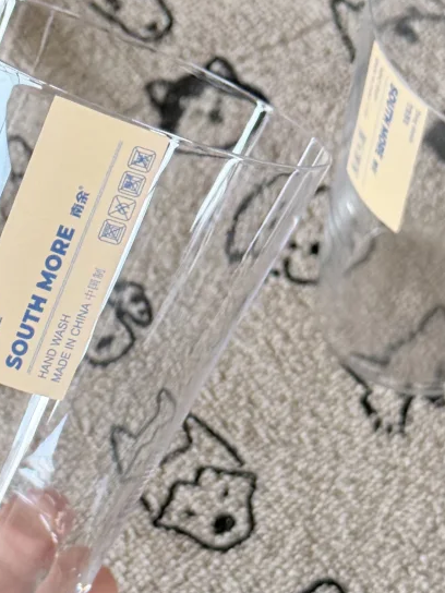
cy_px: 242
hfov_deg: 11.7
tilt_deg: -56.8
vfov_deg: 15.5
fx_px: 2177
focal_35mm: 127
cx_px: 128
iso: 160
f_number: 1.78
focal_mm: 6.76
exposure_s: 1/144
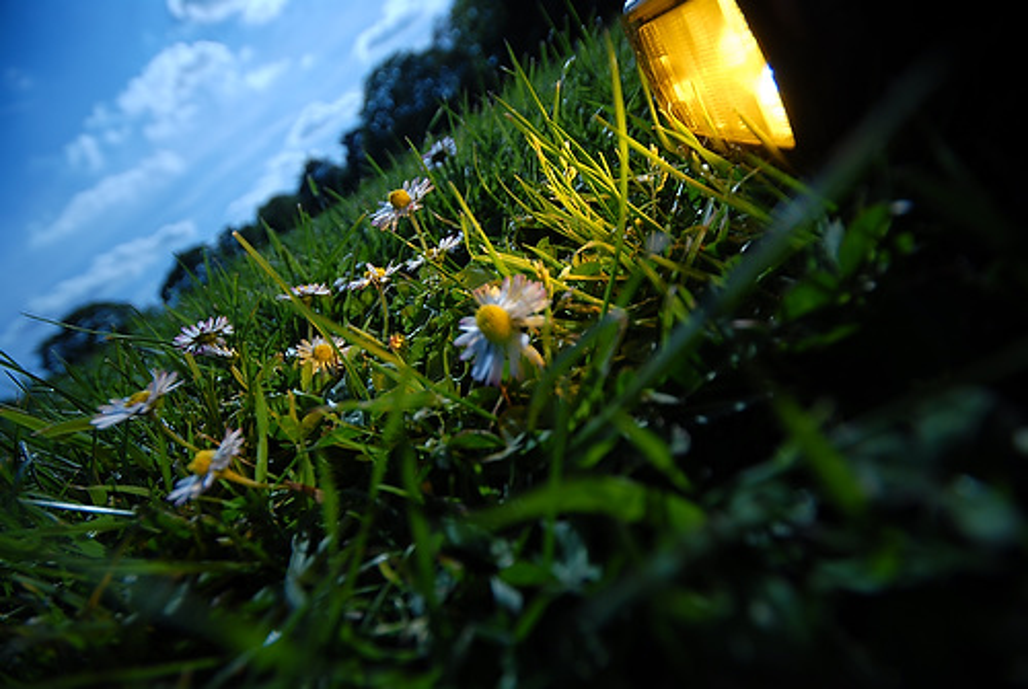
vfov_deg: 77.5
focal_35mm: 15
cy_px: 344
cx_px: 514
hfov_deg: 100.3
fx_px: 429
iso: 100
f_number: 4
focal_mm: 10
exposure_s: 1/2000
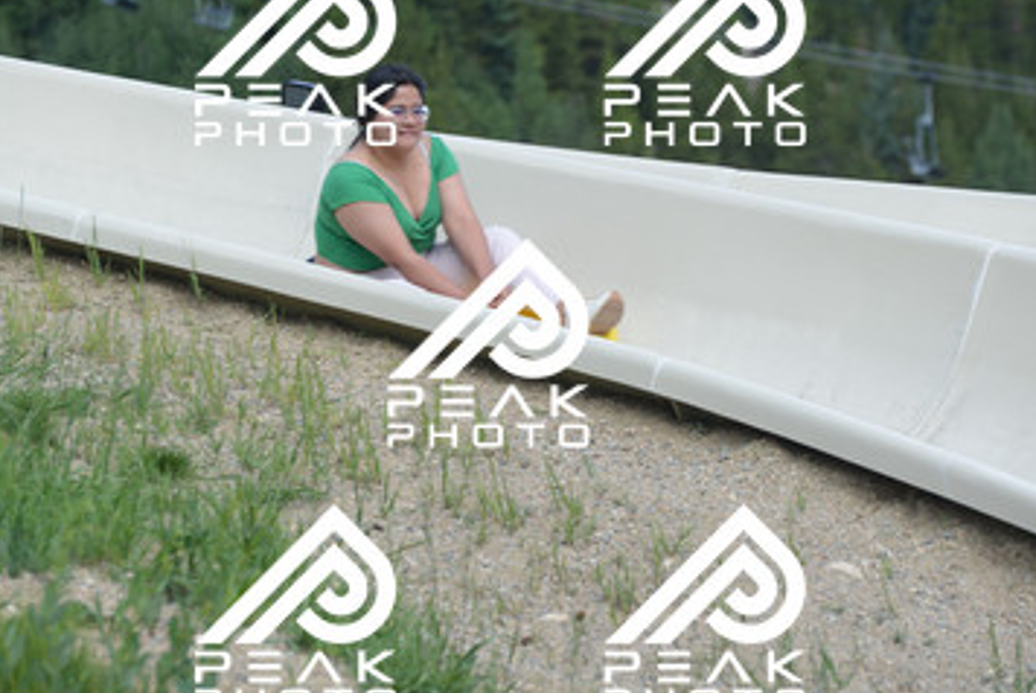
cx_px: 501
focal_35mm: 219
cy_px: 325
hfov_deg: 9.4
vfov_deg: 6.3
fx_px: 6307
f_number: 6.3
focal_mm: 195
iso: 560
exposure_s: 1/640
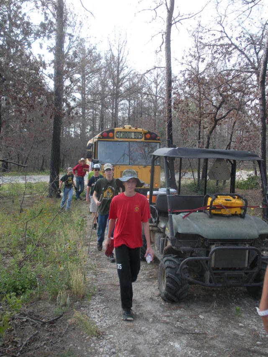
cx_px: 134
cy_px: 178
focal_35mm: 36
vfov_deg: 51.3
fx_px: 372
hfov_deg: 39.7
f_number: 3.5
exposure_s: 1/123
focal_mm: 6.3
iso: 64
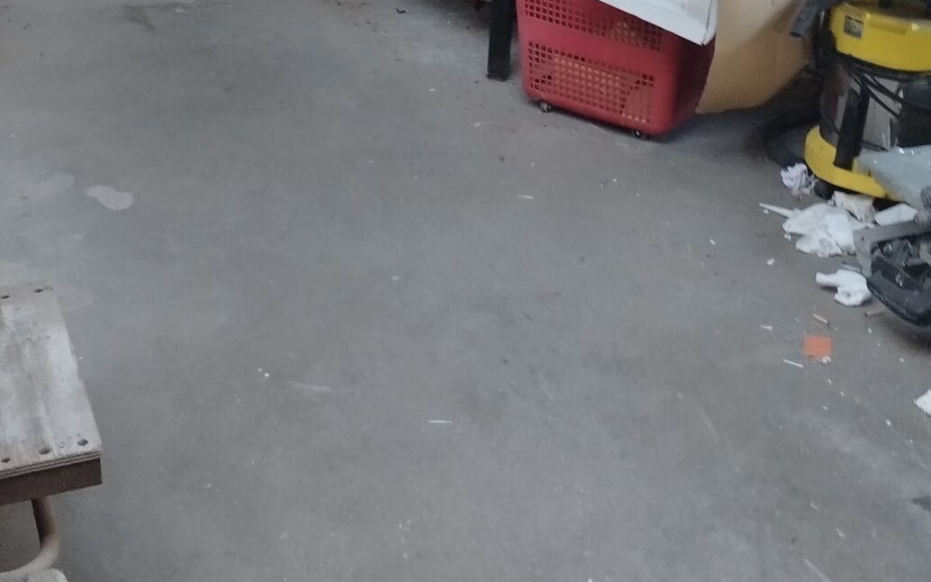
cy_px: -160
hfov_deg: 32.4
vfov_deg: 19.2
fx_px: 1598
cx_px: 403
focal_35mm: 63
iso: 180
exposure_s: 1/50
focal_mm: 5.89
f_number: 1.89
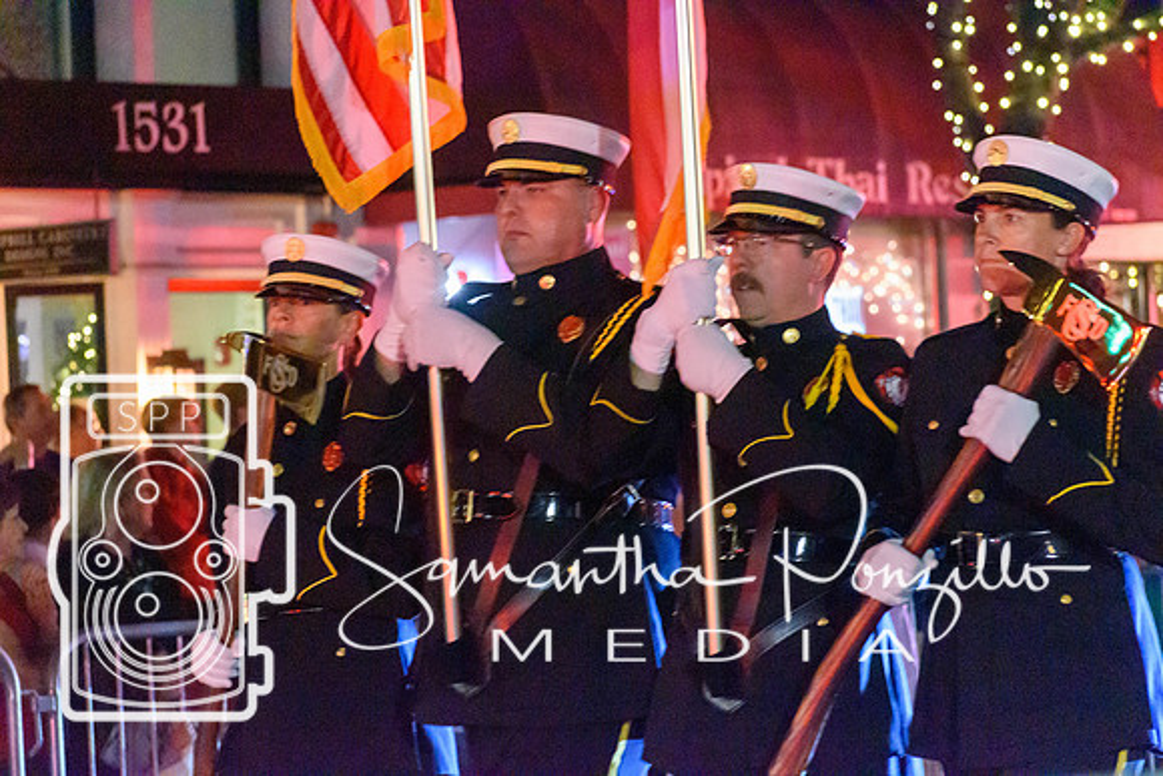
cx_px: 582
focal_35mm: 158
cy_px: 388
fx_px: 5089
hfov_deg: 13.0
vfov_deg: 8.7
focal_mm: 105
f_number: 4.8
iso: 12800
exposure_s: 1/100
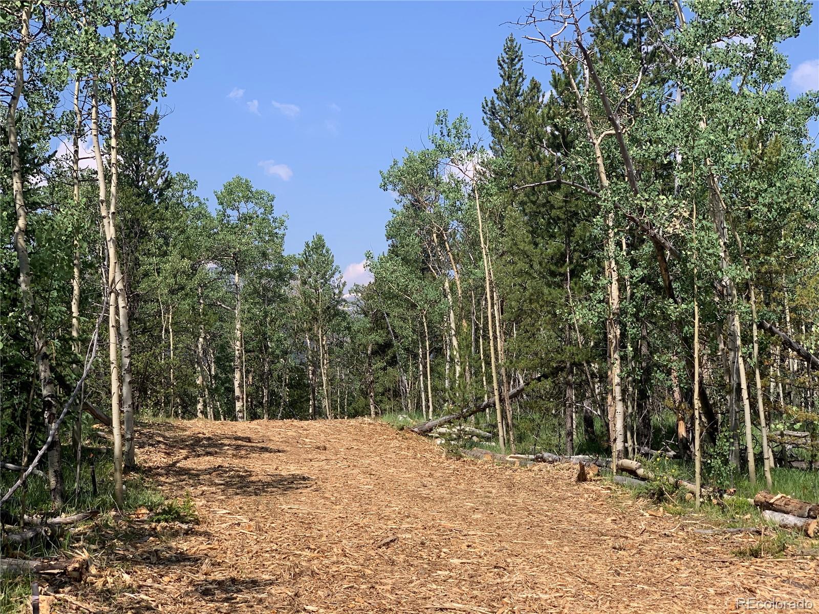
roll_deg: -0.4
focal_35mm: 52
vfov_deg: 28.0
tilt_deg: +4.8
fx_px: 1230
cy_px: 307
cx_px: 410
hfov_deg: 36.8
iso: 16
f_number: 2.4
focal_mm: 6
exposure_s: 1/872
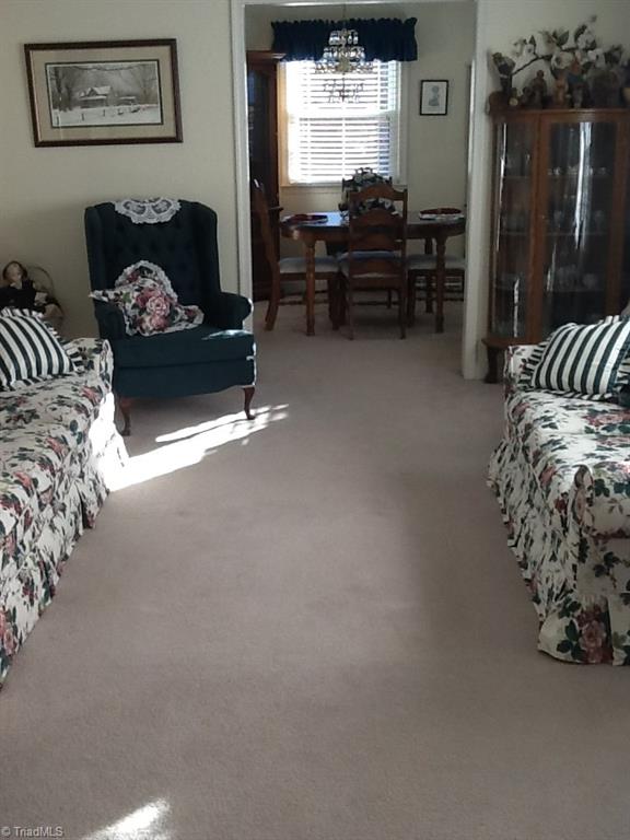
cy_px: 420
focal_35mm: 44
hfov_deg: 32.9
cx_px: 315
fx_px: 1068
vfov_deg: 42.9
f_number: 2.4
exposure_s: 1/50
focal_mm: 2.03
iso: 40
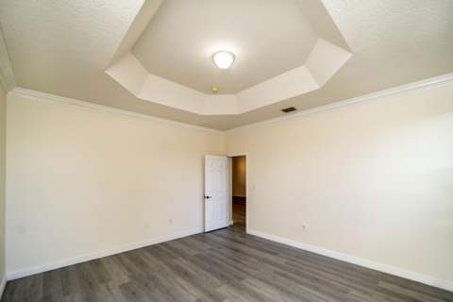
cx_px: 226
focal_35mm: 14
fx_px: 176
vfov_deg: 81.2
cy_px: 151
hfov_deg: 104.3
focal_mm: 14
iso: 1000
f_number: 3.5
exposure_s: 1/160
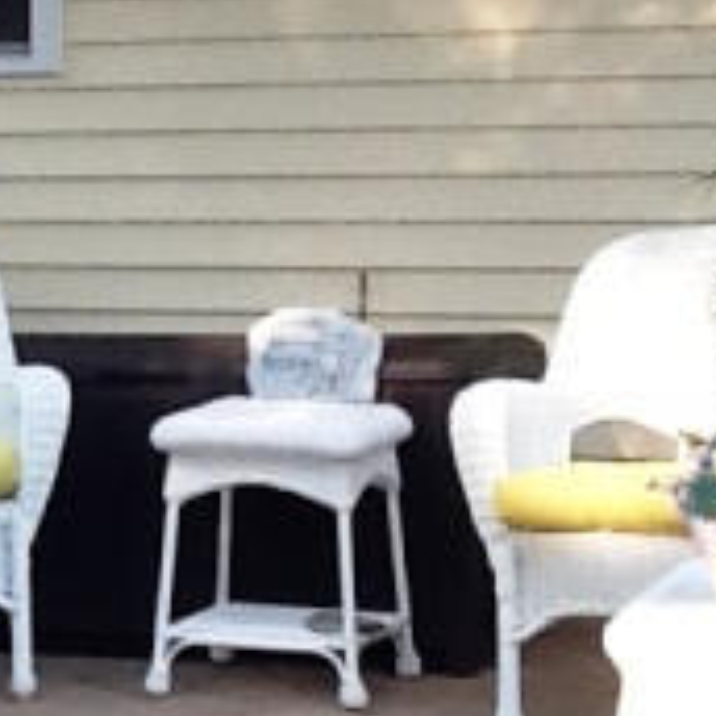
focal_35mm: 145
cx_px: -187
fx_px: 3393
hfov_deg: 11.7
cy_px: 525
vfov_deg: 12.0
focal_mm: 2.03
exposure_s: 1/120
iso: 40
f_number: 2.4
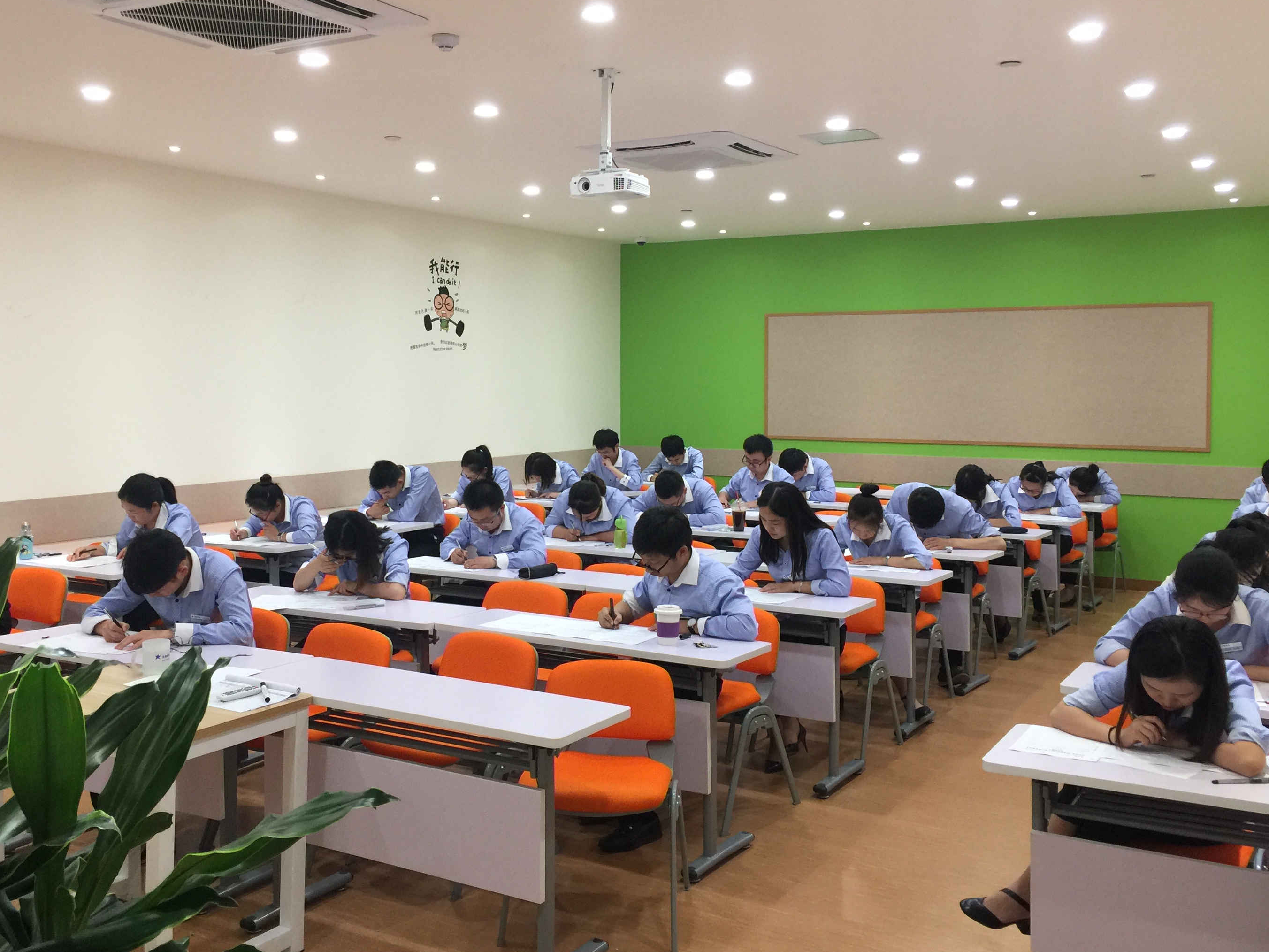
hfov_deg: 52.6
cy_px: 422
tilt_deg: -3.8
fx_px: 1283
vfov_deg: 40.6
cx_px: 589
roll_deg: -2.2
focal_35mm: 35
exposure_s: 1/33
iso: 64
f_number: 2.2
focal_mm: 4.15
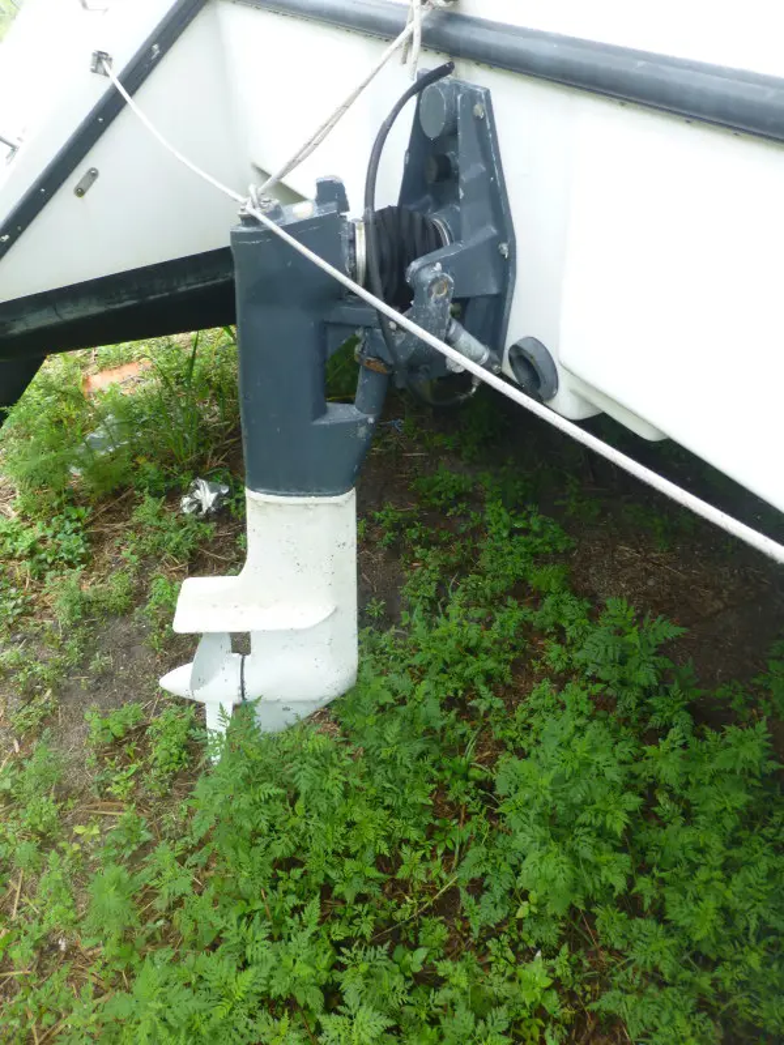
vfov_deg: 71.6
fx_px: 725
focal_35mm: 24
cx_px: 392
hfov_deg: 56.8
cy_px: 522
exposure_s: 1/125
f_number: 3.3
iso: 100
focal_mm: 4.3
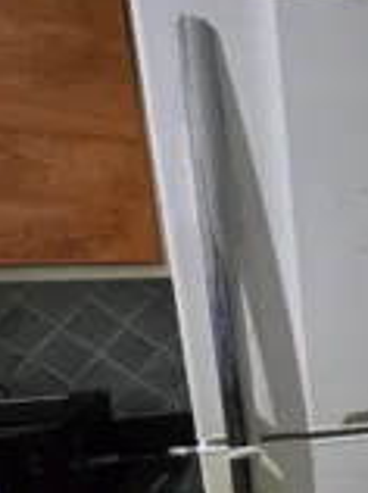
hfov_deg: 33.3
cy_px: 384
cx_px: 462
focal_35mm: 33
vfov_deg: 52.4
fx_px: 469
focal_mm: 2.2
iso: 1250
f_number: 2.2
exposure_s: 1/50
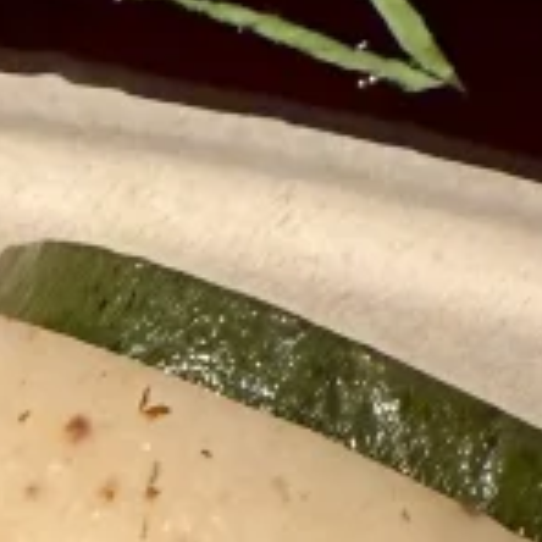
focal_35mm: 207
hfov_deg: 8.2
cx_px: -436
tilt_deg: -64.6
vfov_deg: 8.5
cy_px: 253
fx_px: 3667
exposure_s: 1/99
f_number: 2.2
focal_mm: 2.22
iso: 125
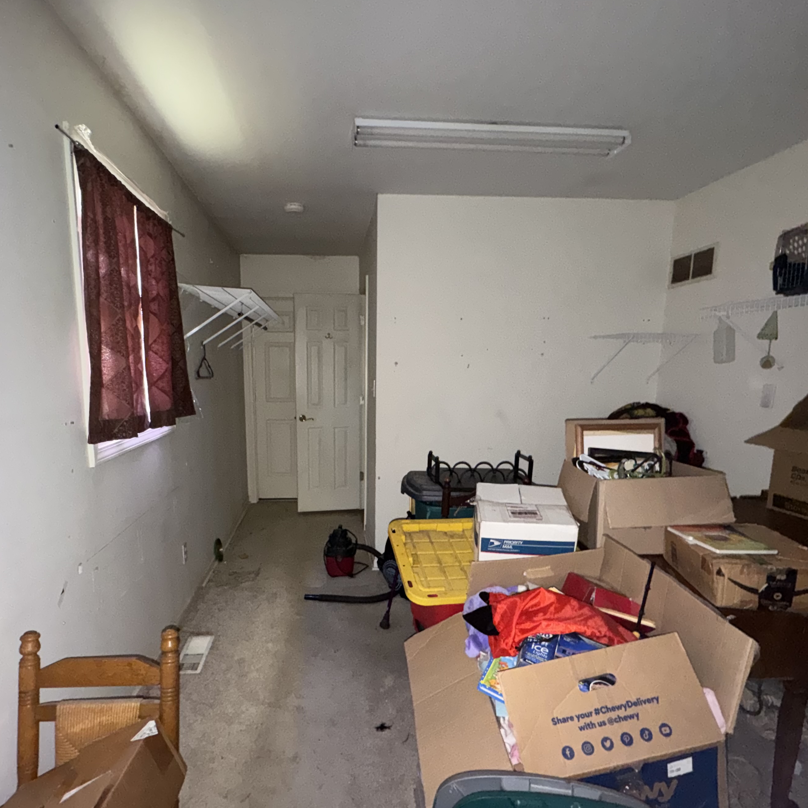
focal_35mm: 19
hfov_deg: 77.3
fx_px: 502
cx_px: 351
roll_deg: -0.1
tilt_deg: -9.7
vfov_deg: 77.4
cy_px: 446
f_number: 2.2
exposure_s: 1/28
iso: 640
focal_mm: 2.22
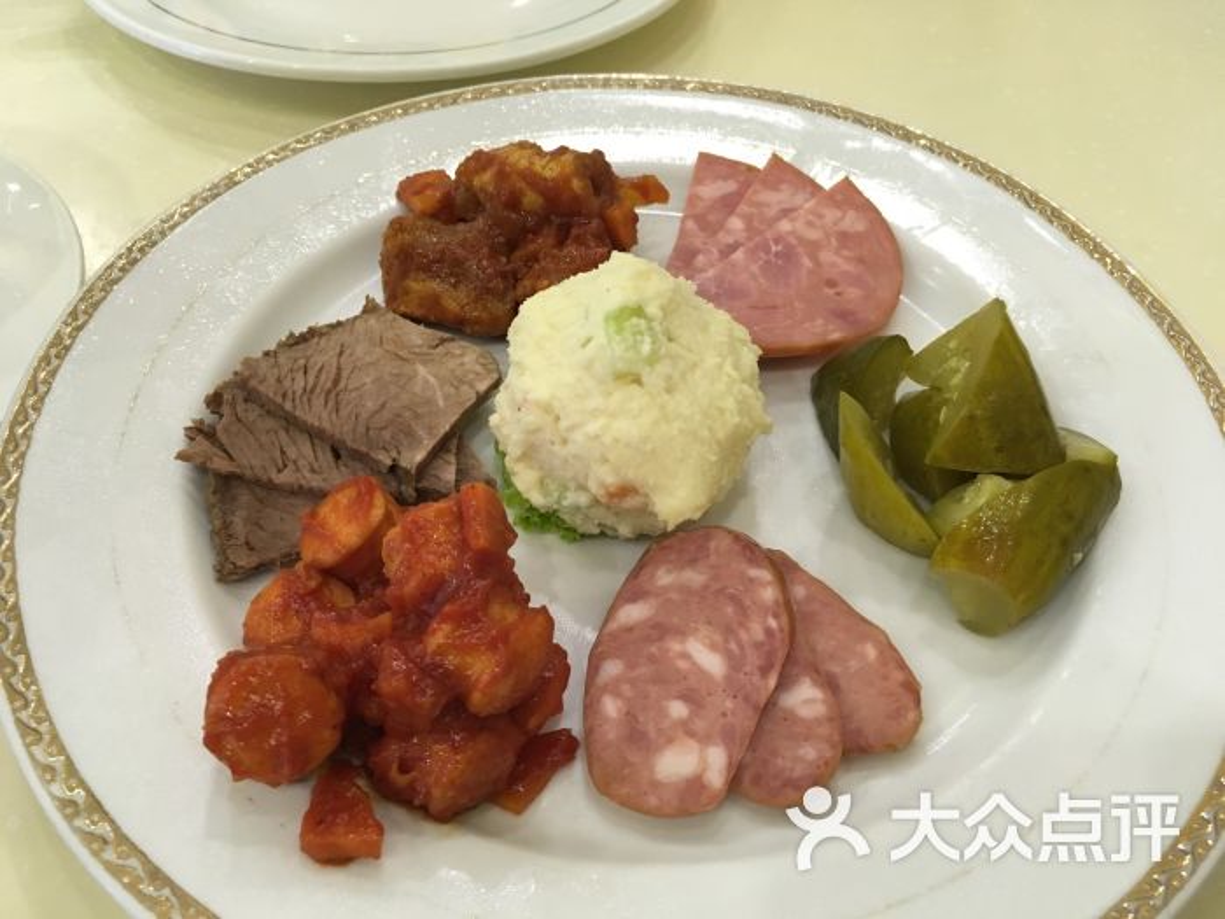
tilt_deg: -50.2
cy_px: 460
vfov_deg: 48.2
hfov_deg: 61.7
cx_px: 612
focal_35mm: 29
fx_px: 1026
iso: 200
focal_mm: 4.15
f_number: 2.2
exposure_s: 1/33
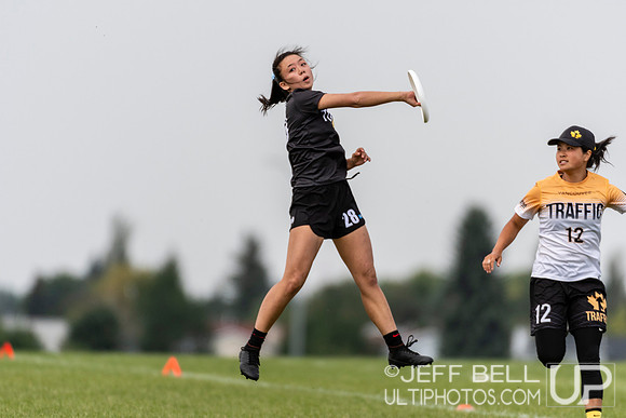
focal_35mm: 600
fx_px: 10435
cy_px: 209
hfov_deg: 3.4
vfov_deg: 2.3
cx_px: 313
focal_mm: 400
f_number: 4
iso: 180
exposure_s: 1/1600
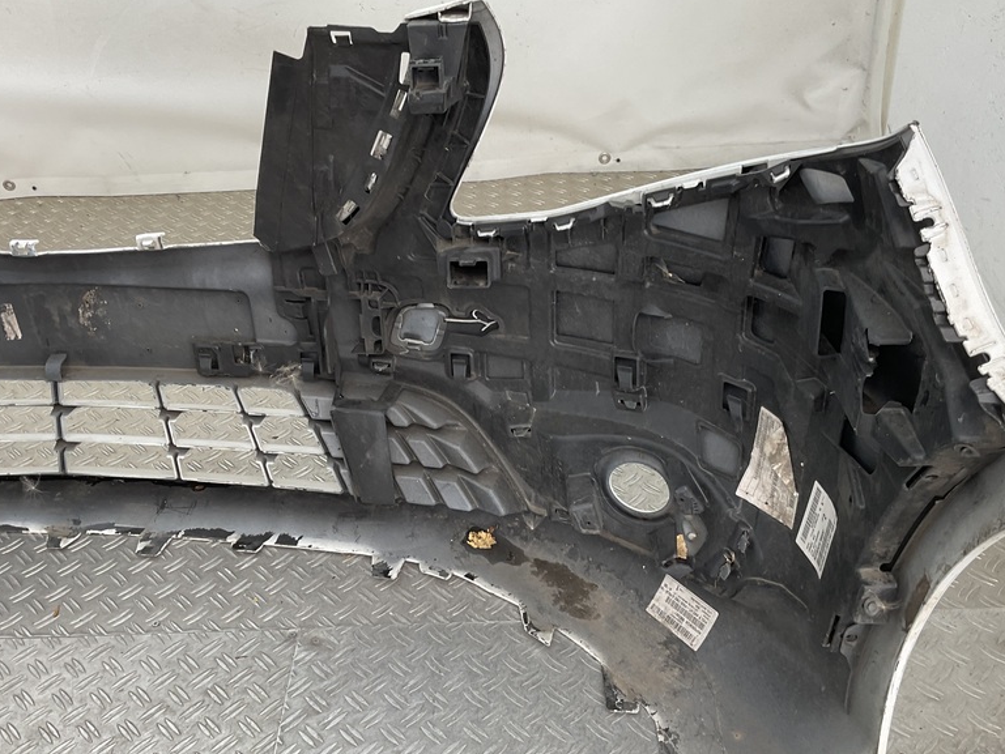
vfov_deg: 37.7
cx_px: 474
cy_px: 414
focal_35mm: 38
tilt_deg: -36.4
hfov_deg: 48.9
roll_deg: +3.7
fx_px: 1103
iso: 20
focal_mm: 3
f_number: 1.8
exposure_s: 1/100
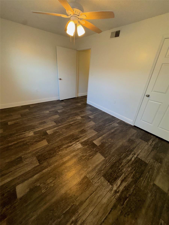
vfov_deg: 102.1
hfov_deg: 85.7
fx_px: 91
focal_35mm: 14
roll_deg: -4.4
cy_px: 112
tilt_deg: -26.8
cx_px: 84
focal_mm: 2.22
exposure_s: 1/120
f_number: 2.2
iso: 100
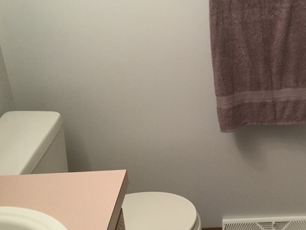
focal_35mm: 57
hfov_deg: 32.5
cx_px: 261
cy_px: 120
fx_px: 504
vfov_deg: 25.7
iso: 100
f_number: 2.4
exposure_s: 1/30
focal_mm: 3.3
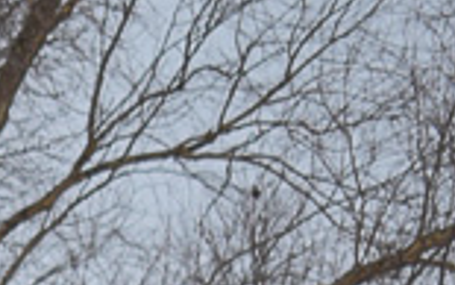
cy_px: 1164
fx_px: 4999
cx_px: -1236
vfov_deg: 3.1
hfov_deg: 4.8
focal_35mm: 403
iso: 200
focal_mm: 34
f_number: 5.6
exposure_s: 1/800
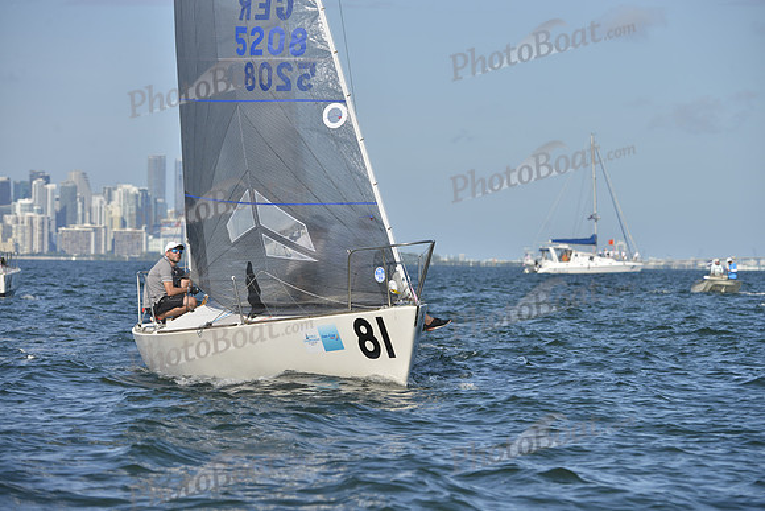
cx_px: 382
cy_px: 256
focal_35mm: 200
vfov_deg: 6.9
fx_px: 4251
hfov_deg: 10.3
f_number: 7.1
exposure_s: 1/1000
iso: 200
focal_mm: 200
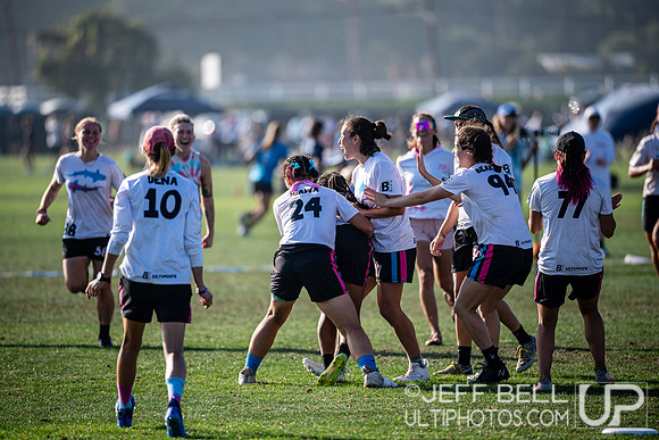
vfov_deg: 4.6
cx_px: 330
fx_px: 5493
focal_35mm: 300
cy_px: 220
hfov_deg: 6.9
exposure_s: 1/2500
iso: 250
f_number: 3.2
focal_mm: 300
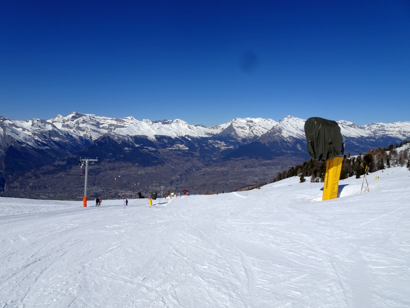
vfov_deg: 56.8
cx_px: 205
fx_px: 284
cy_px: 154
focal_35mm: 24
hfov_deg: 71.6
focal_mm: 4.1
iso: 80
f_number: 4
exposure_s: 1/2000
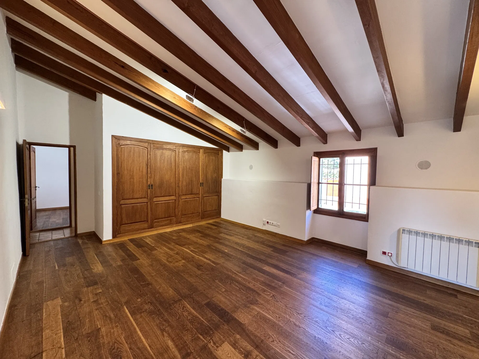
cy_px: 180
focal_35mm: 14
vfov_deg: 85.7
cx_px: 240
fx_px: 194
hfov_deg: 102.1
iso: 200
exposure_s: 1/100
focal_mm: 2.22
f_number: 2.2
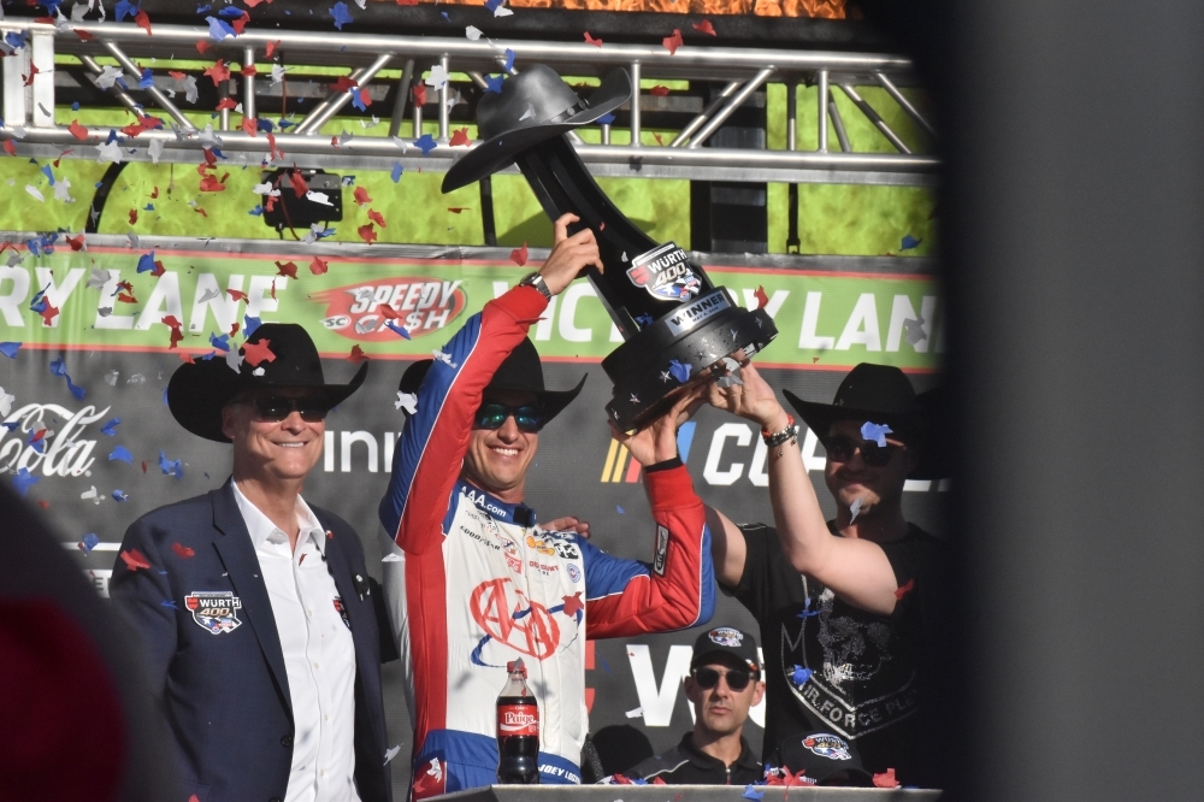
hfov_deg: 10.2
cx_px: 602
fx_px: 6770
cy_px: 401
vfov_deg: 6.8
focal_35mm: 202
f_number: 14
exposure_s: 1/3200
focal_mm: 135
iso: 1600
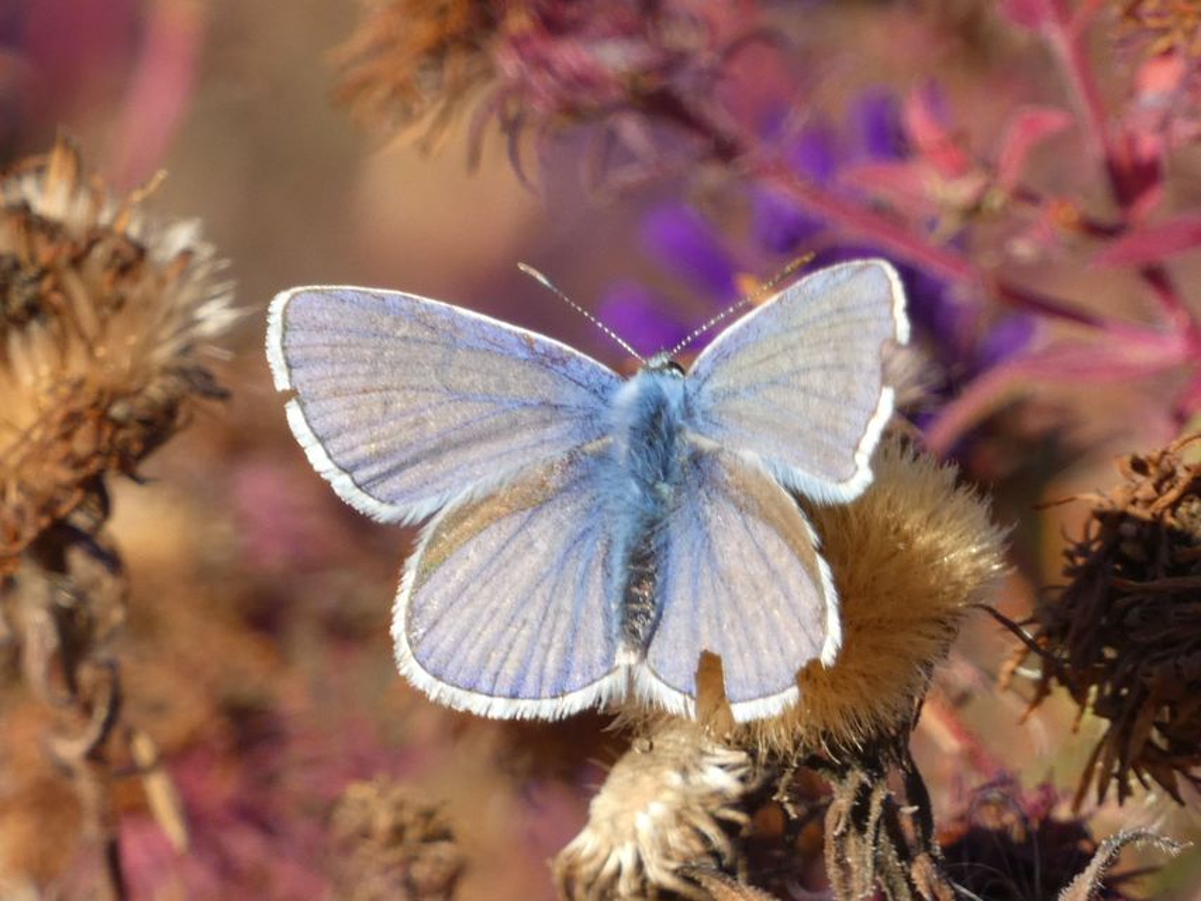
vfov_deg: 2.5
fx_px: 20265
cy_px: 450
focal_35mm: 584
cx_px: 600
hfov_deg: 3.4
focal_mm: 104.7
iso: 125
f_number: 5.6
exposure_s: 1/100
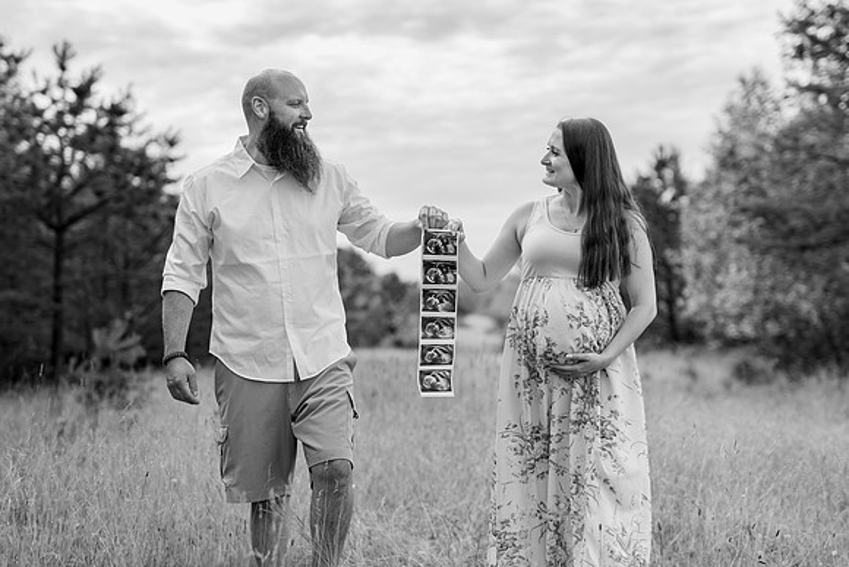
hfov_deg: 31.4
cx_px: 431
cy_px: 296
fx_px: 1509
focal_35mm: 64
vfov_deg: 21.3
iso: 100
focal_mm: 50
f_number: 1.8
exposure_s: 1/800
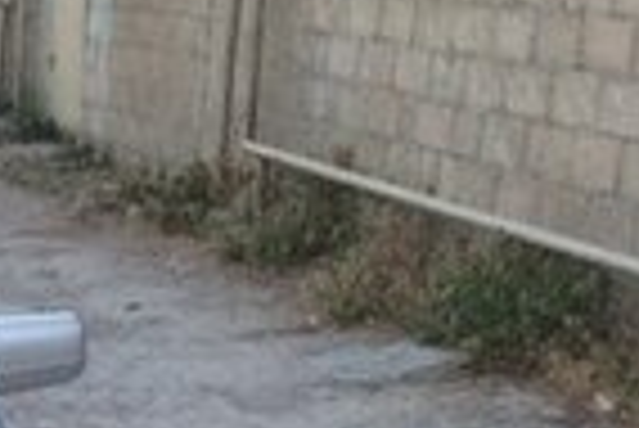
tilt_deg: -19.6
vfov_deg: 9.4
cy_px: 755
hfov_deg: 13.3
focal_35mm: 140
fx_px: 2488
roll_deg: +1.8
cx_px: -486
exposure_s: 1/33
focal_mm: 4.15
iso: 64
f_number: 2.2
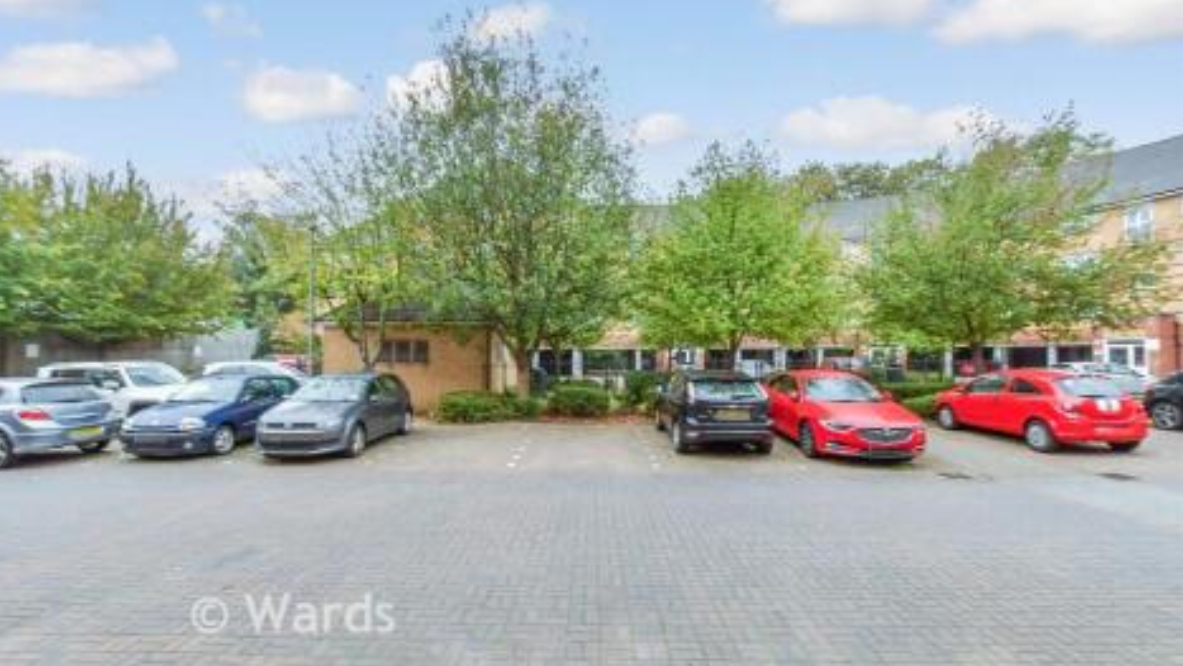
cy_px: 338
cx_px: 583
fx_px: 502
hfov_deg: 99.3
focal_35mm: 16
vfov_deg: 67.1
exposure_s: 1/30
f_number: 8
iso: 320
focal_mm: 10
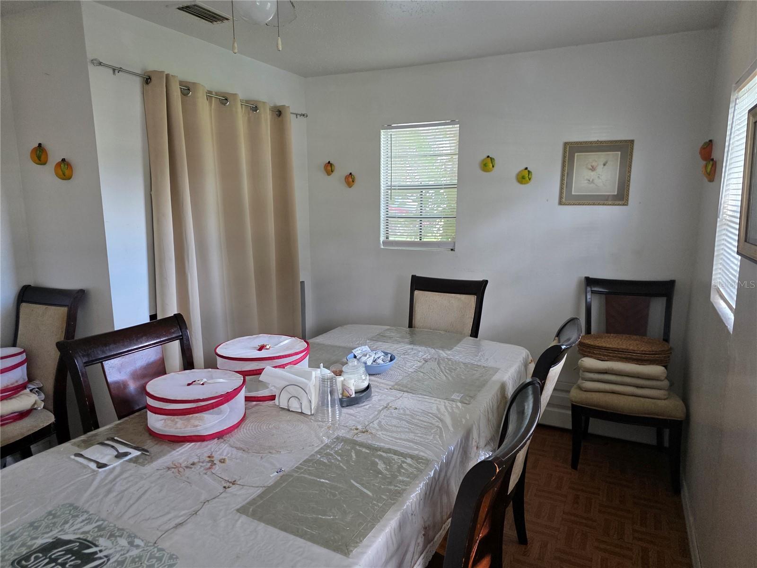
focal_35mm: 23
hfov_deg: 73.9
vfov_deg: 58.9
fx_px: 503
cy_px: 284
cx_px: 378
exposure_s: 1/120
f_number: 1.7
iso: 250
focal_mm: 6.3
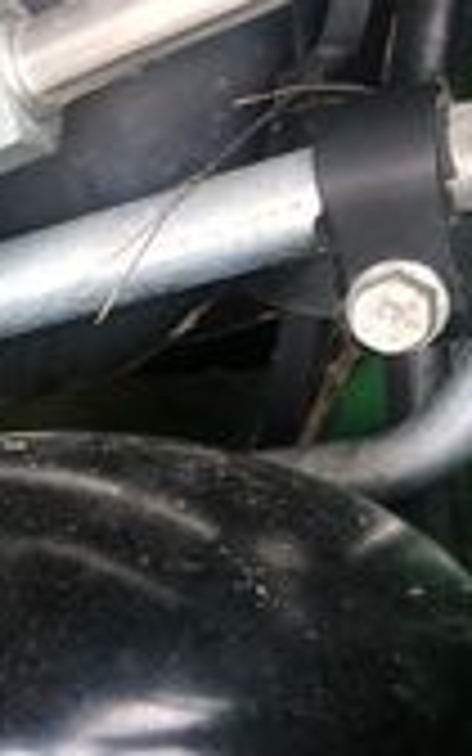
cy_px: 675
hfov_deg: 11.5
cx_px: -596
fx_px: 1996
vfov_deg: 21.0
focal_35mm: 97
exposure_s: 1/30
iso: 40
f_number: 1.8
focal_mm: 3.99
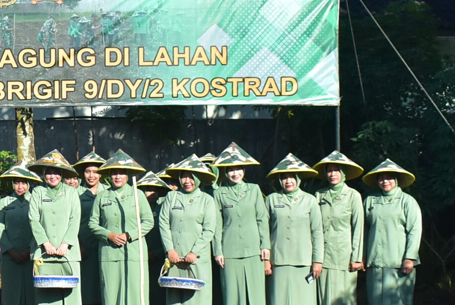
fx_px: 1118
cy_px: 134
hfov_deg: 22.2
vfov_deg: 15.5
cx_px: 11
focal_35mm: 88
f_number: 5.6
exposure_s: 1/2000
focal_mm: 21
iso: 400
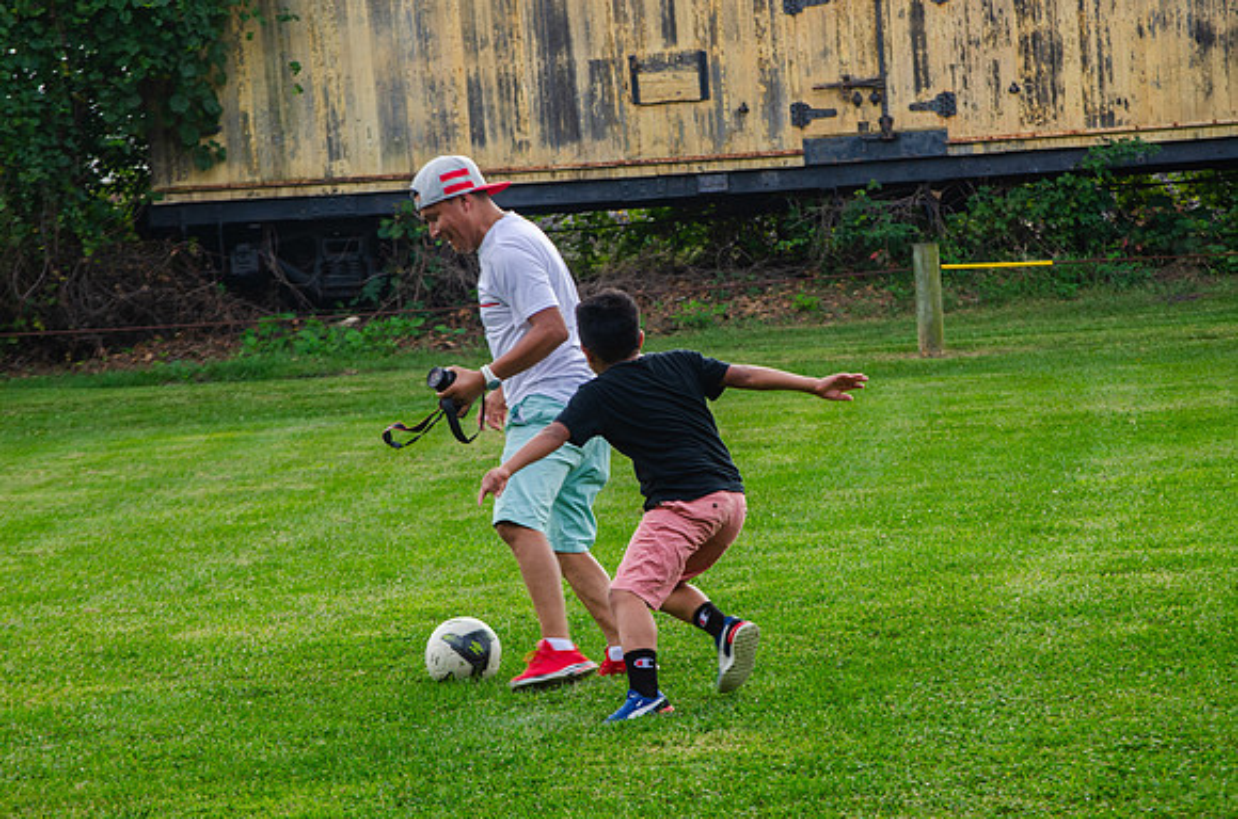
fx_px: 5404
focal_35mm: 158
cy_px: 410
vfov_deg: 8.7
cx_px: 619
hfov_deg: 13.1
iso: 200
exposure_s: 1/200
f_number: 7.1
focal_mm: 105
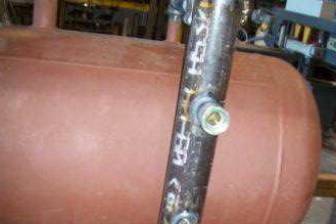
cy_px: 180
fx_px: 476
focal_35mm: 51
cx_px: 165
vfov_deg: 26.0
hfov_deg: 38.9
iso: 200
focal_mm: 6
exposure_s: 1/64
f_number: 2.7
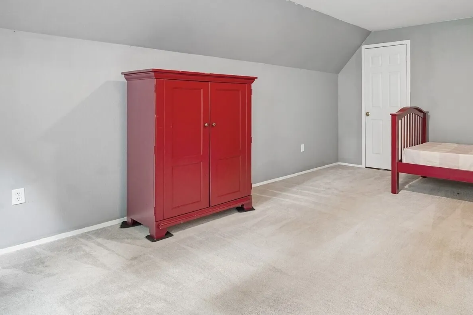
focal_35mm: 23
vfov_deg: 54.3
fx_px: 302
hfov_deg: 72.7
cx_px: 332
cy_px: 114
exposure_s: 1/3.33
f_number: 8
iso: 1600
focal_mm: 16
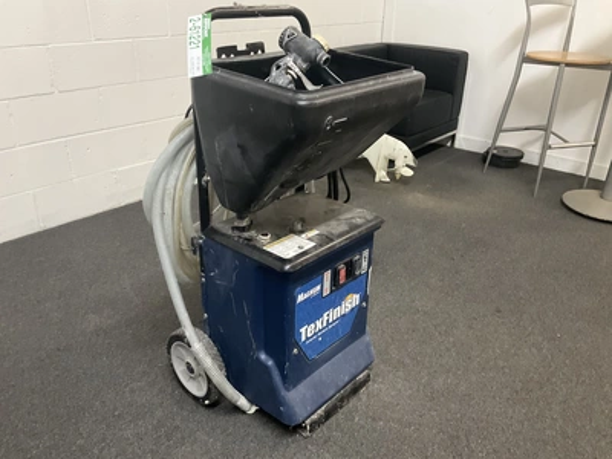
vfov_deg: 48.2
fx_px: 513
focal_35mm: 29
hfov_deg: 61.7
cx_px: 306
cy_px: 230
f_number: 1.8
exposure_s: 1/40
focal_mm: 3
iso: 320
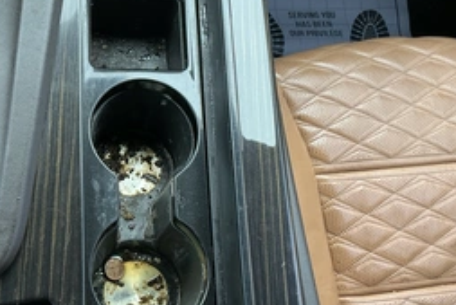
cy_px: 143
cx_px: 142
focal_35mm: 46
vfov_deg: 29.3
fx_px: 583
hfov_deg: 42.0
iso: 100
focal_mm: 3
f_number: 1.8
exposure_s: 1/60
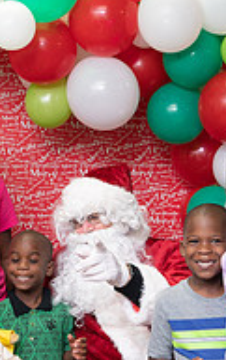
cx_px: 142
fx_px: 1052
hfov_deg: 12.3
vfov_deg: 19.2
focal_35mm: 107
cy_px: 293
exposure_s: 1/80
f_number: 5
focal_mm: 45
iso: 640
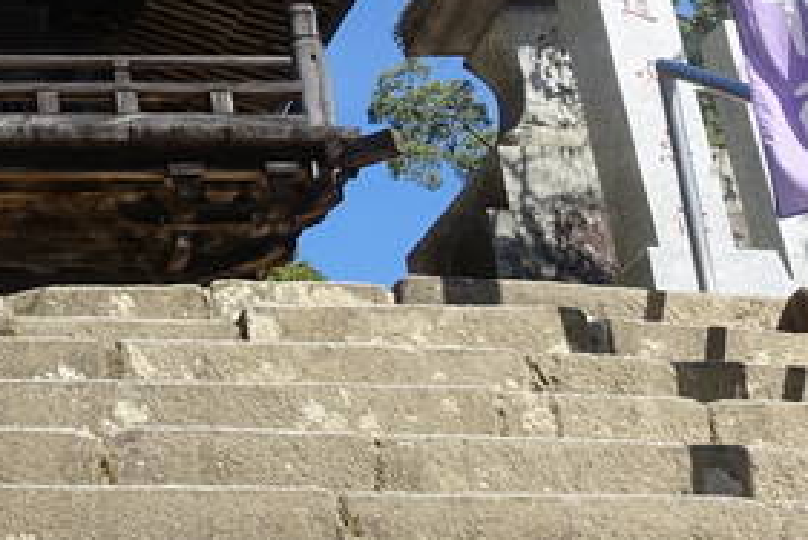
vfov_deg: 10.7
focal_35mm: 128
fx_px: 2876
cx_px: -319
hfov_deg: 15.1
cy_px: 9
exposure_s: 1/400
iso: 125
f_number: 5.6
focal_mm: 10.89
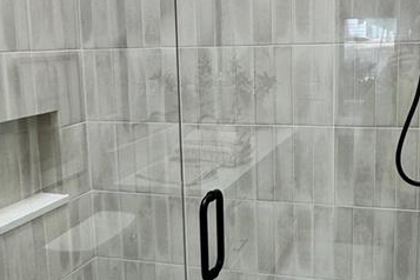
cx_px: 233
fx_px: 572
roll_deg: +1.0
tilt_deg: -8.7
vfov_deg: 27.5
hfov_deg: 40.3
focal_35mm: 49
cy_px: 133
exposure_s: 1/99
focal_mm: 2.22
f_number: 2.2
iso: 80
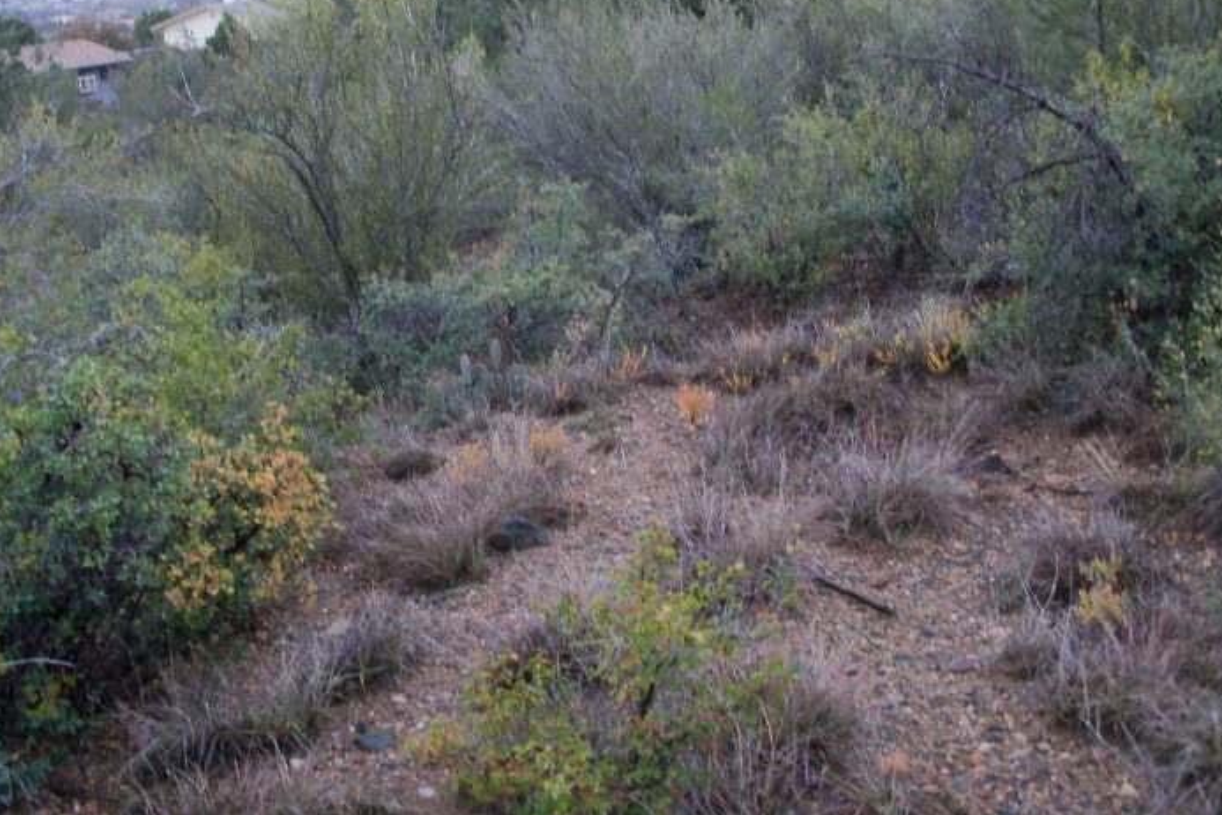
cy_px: 291
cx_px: 529
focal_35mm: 42
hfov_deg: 46.3
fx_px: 1426
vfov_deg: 31.7
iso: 100
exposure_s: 1/30
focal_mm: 6.3
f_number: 3
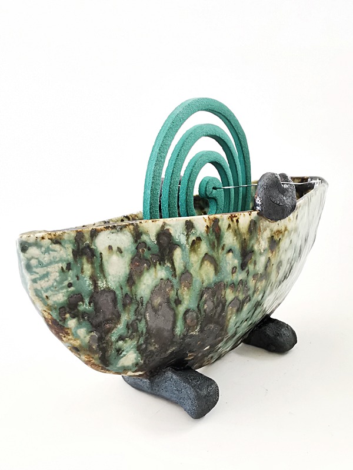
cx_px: 176
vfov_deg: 65.3
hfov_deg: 51.4
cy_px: 235
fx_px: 367
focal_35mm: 27
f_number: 2.2
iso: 200
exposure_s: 1/33.3
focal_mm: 2.26
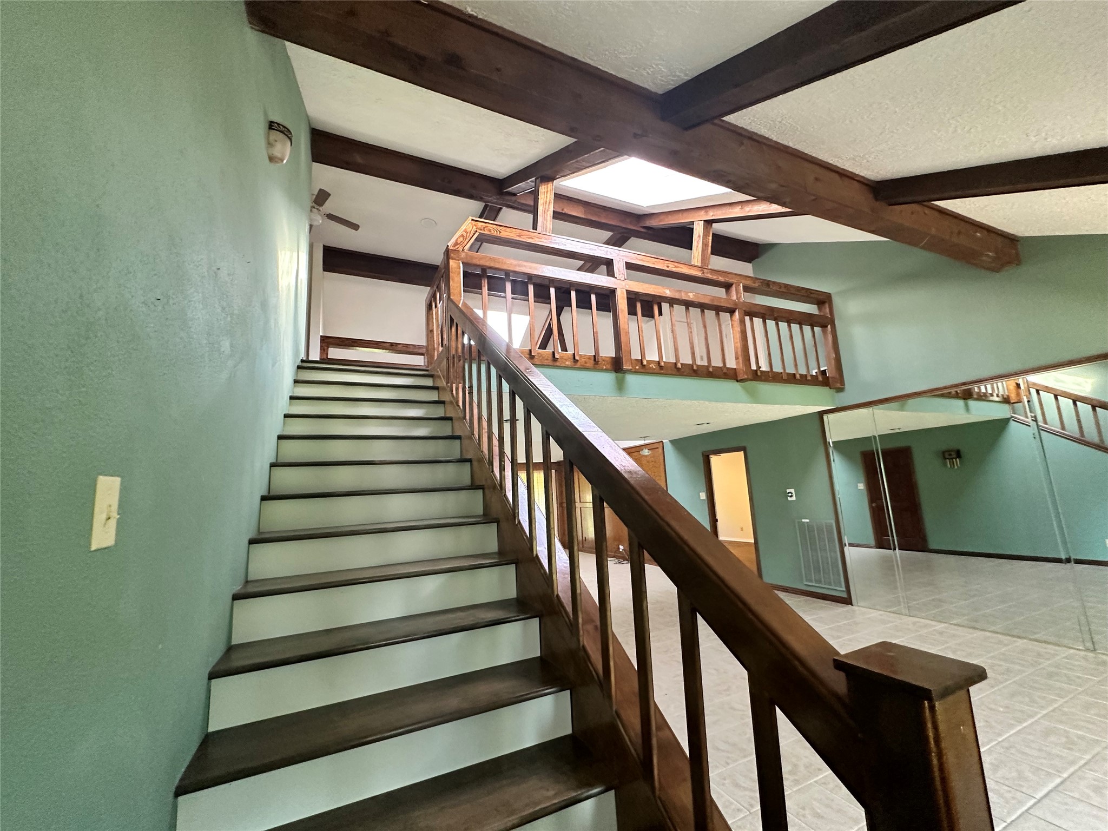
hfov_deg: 102.1
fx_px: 448
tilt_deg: +9.5
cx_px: 554
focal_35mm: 14
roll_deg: +3.7
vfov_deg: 85.7
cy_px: 416
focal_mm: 2.22
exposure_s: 1/66
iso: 320
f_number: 2.2
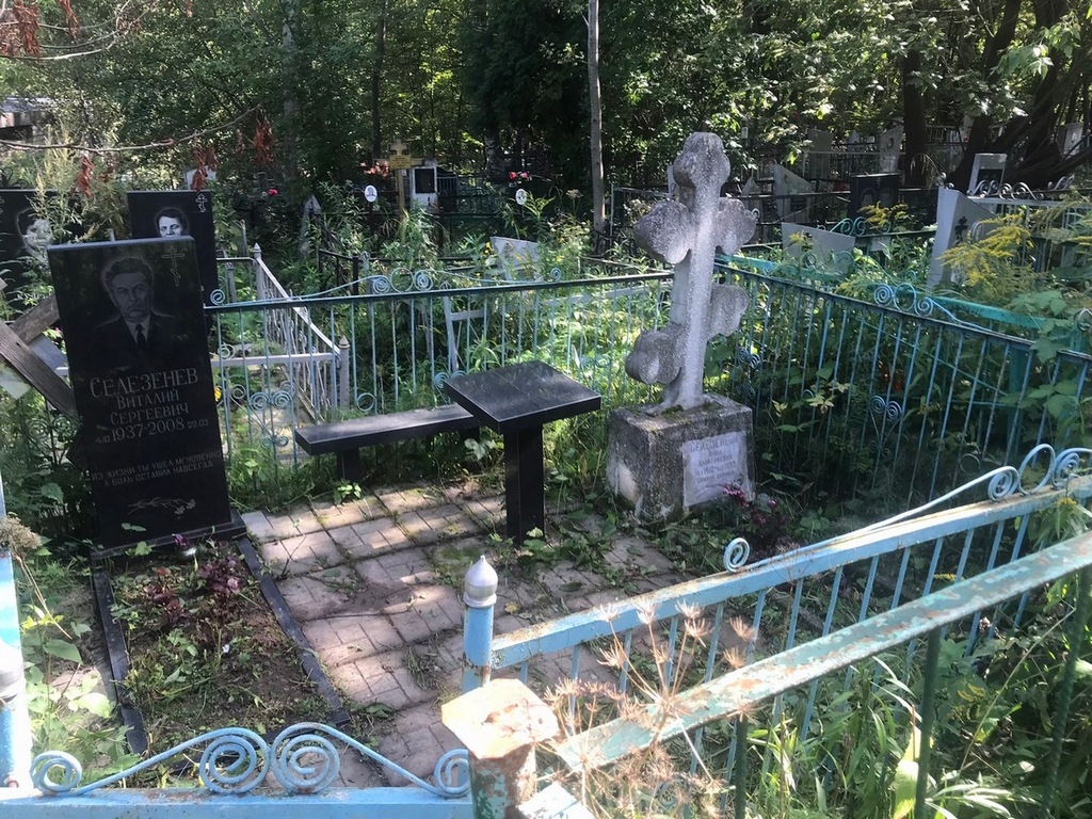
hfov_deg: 63.4
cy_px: 410
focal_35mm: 28
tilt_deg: -20.0
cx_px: 546
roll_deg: -3.9
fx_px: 883
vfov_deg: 49.7
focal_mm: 3.99
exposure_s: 1/135
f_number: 1.8
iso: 20
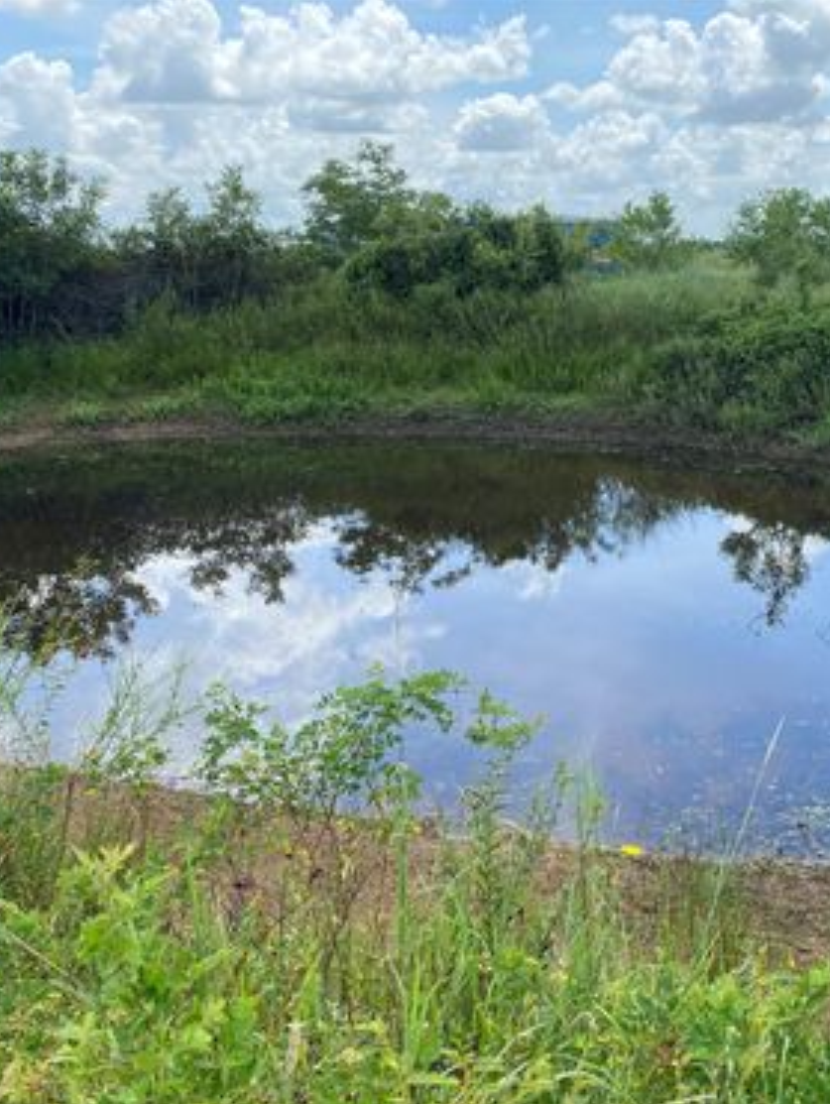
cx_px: 604
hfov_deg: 39.8
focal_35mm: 35
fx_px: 1117
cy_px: 555
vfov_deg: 52.6
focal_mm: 4.25
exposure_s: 1/1007
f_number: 1.8
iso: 32
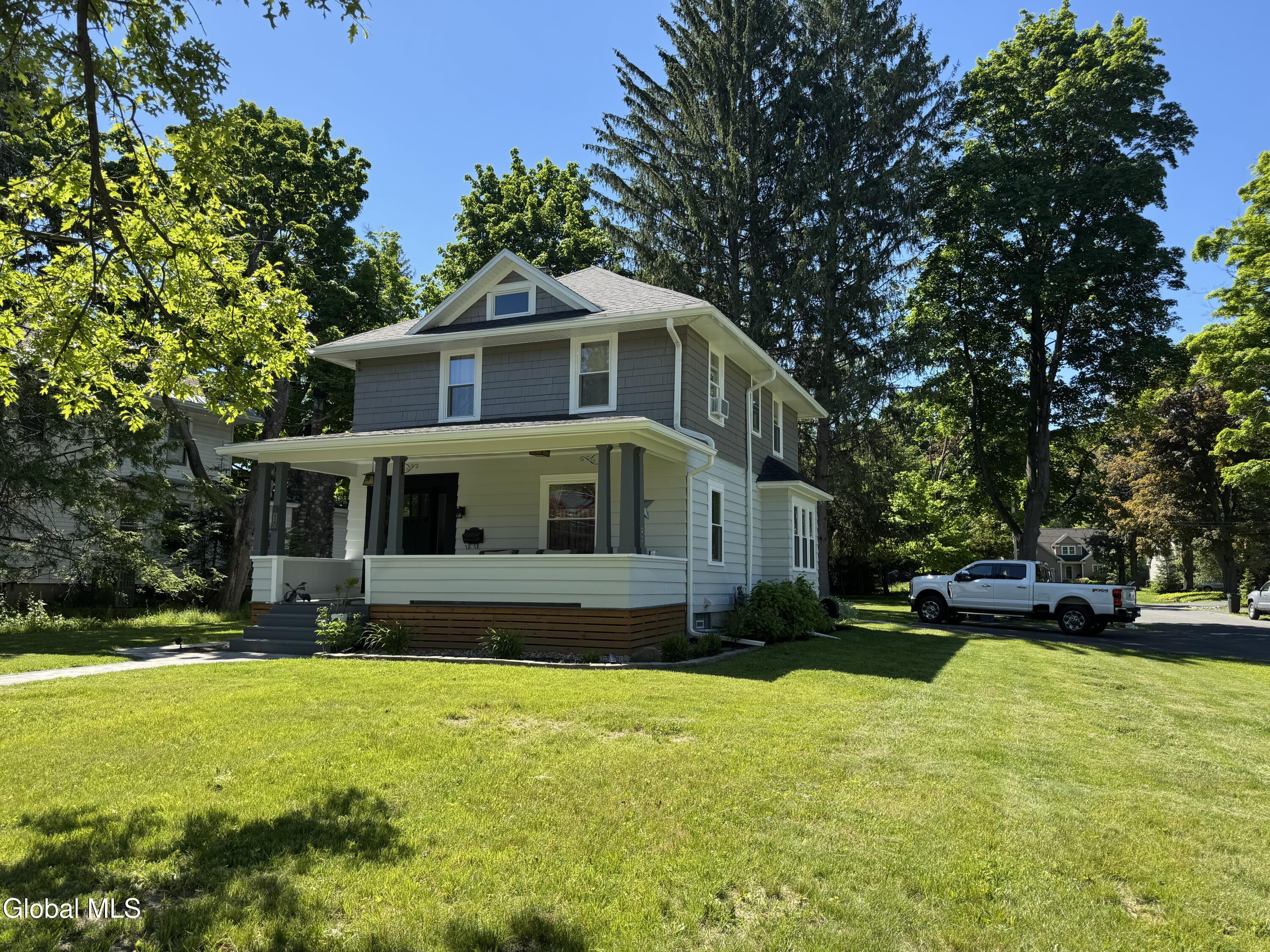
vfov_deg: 56.8
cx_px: 635
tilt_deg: +6.2
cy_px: 476
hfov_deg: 71.6
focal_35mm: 24
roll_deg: -1.5
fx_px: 881
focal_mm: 6.76
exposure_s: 1/1560
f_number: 1.78
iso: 80
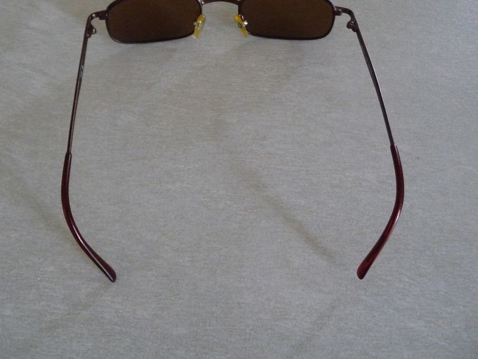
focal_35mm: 35
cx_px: 211
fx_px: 483
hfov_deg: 52.5
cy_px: 156
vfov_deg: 40.6
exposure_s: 1/20
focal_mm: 4.7
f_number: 3.3
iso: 400
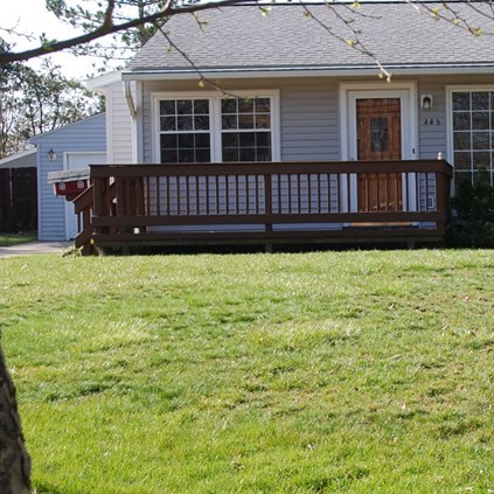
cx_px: 512
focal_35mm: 98
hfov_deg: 17.3
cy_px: 185
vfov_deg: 17.7
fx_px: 1582
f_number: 7.1
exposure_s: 1/160
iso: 100
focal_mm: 30
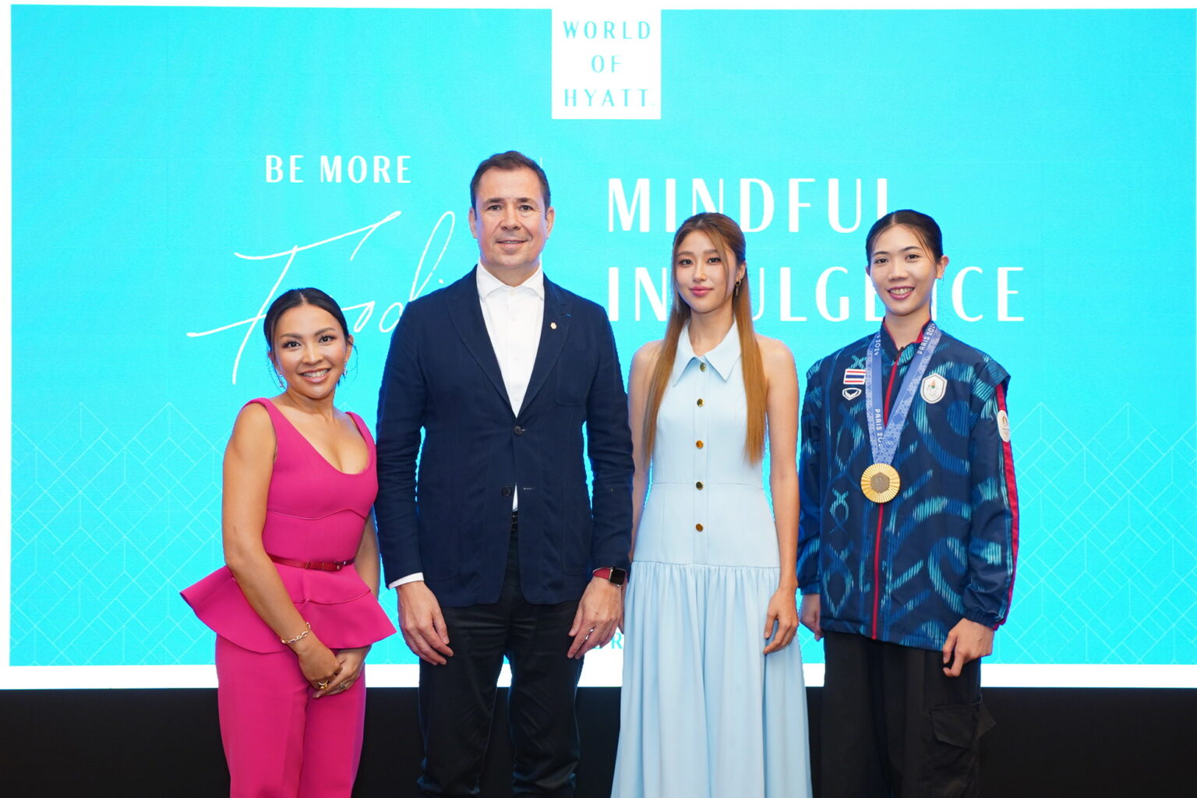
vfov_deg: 43.6
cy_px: 399
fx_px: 997
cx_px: 598
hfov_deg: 61.9
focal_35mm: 30
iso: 1000
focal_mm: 20
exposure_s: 1/50
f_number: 5.6
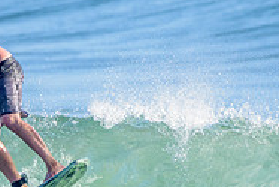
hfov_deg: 1.0
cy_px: 130
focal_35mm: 1997
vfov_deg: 0.7
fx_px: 15488
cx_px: -54
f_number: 5.6
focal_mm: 500
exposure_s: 1/2000
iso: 200
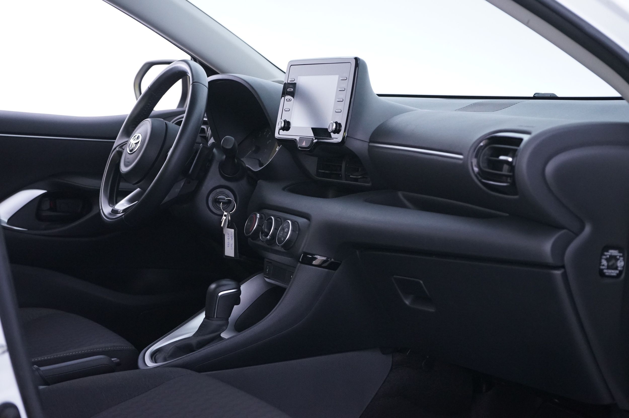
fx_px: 1170
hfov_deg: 30.1
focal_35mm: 67
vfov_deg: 20.3
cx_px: 314
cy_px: 209
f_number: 6.3
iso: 3200
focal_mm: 67
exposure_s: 1/13
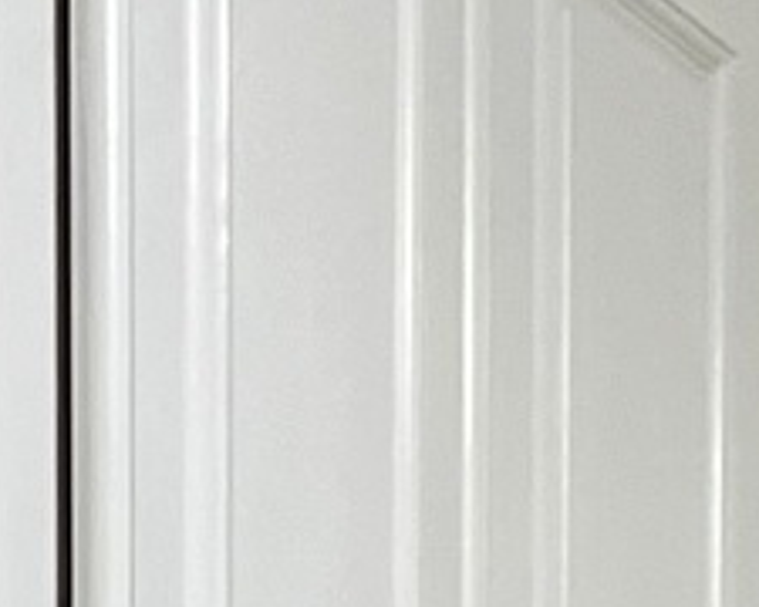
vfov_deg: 5.0
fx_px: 5841
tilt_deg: -8.8
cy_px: 2910
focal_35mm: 260
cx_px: 88
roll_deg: +2.0
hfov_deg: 7.4
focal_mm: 5.1
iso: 80
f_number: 1.6
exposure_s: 1/120
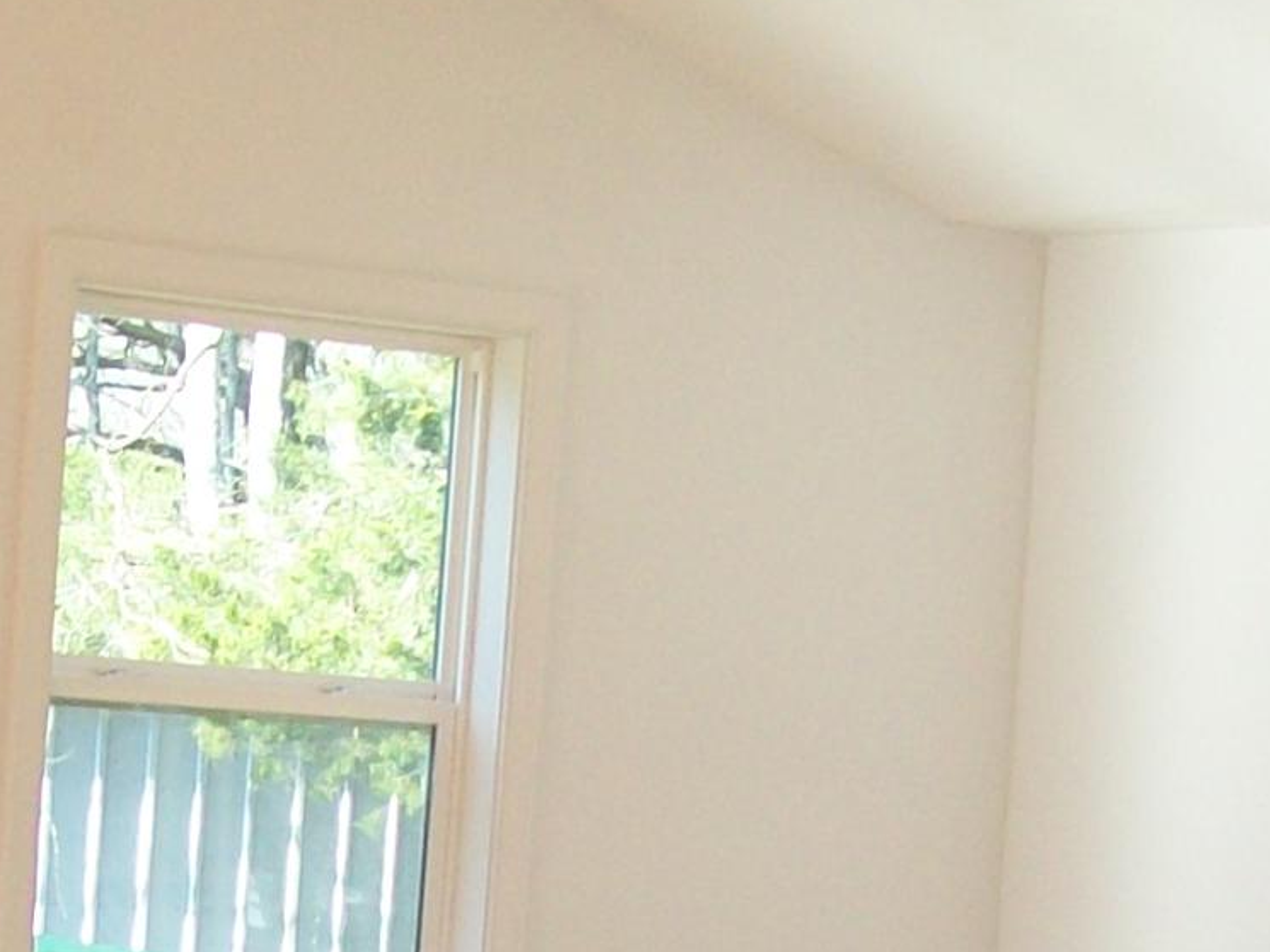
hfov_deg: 13.6
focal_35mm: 145
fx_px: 5321
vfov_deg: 9.8
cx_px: 348
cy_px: 1592
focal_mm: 6
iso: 64
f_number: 2.7
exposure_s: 1/60
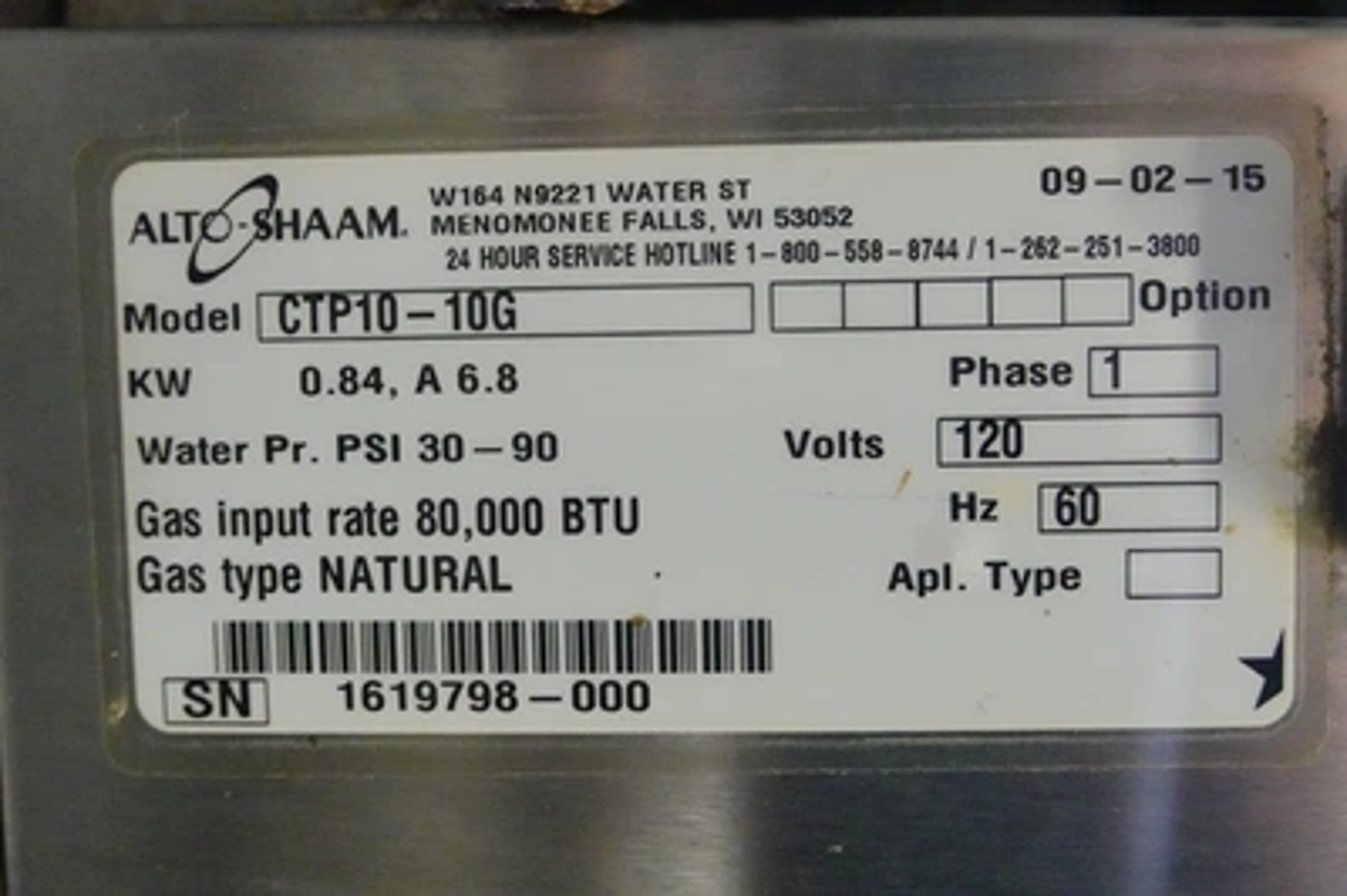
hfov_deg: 32.4
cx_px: 674
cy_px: 448
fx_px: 2318
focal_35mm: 62
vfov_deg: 21.9
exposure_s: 1/80
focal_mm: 22.92
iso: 5000
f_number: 4
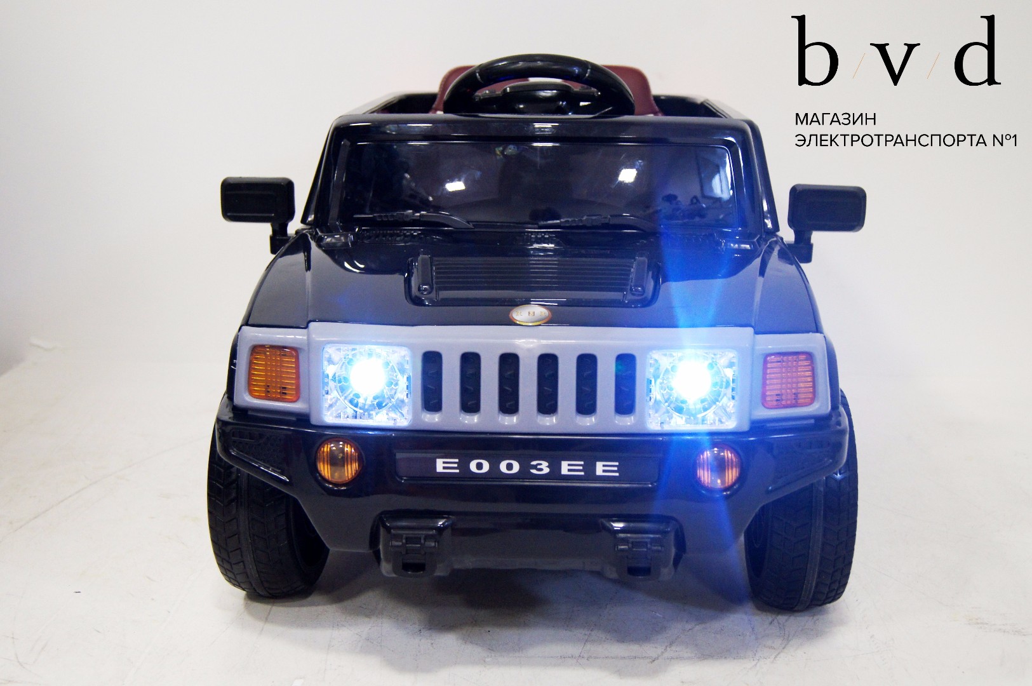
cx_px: 516
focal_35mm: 45
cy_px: 343
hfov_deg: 43.6
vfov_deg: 29.8
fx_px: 1289
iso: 1000
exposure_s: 1/50
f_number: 4.5
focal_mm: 30
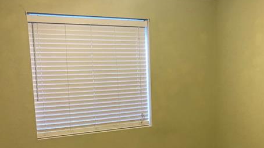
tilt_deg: -8.3
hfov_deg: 46.6
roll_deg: +0.8
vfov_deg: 27.4
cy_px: 106
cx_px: 177
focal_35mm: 43
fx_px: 301
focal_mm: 3.99
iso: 80
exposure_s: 1/15
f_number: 1.8
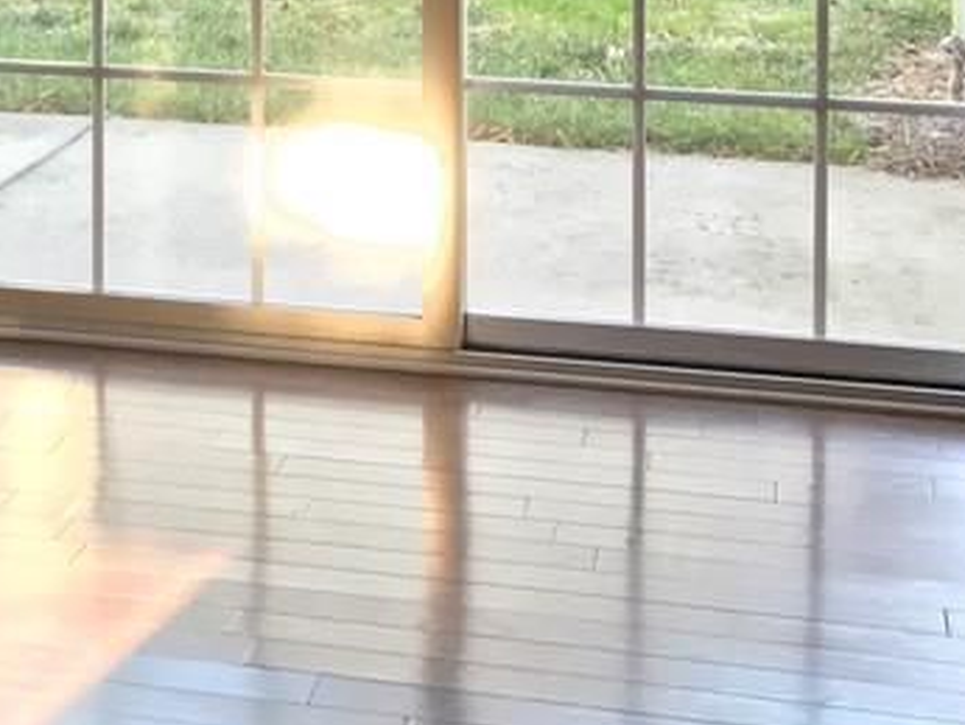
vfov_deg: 16.8
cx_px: 109
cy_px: -213
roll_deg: +0.4
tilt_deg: -3.3
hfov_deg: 23.0
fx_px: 2315
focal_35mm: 83
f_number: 1.8
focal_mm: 3.99
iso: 40
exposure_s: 1/93
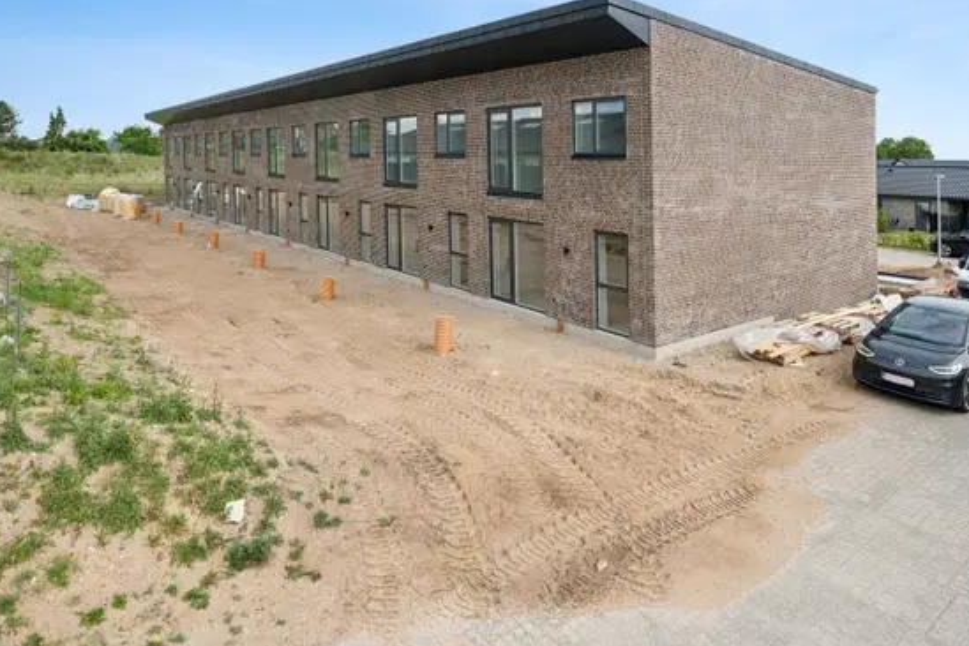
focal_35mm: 22
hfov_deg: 79.6
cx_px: 501
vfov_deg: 58.1
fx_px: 581
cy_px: 317
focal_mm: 18.5
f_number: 5
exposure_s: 1/2000
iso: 320
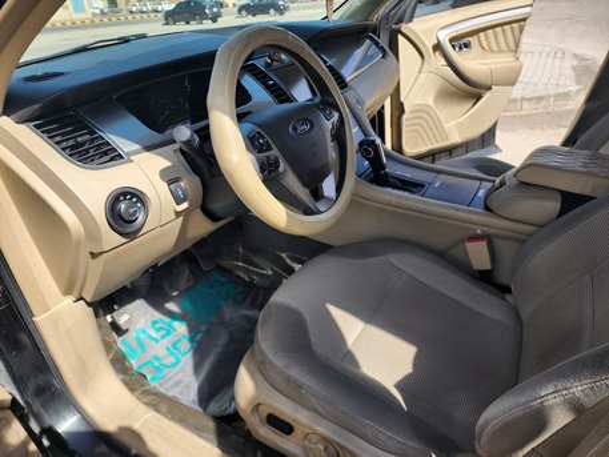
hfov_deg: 73.9
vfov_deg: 58.9
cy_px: 228
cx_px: 304
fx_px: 405
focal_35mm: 23
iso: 12
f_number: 1.8
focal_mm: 6.4
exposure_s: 1/470
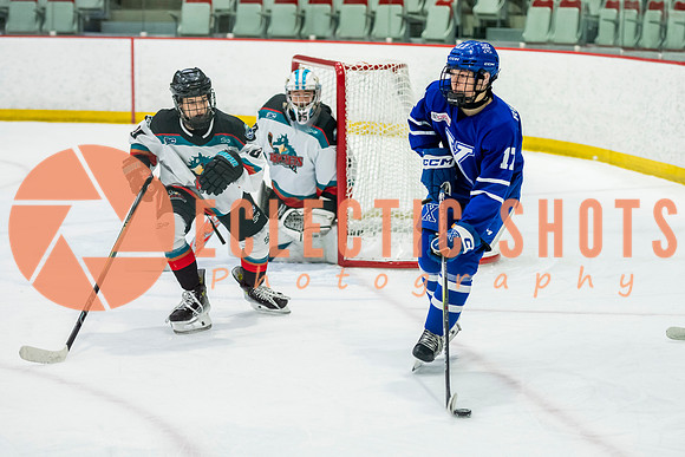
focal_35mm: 124
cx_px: 412
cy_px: 231
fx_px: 2367
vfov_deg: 11.0
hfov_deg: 16.5
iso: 1600
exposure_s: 1/1000
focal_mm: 86
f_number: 3.2
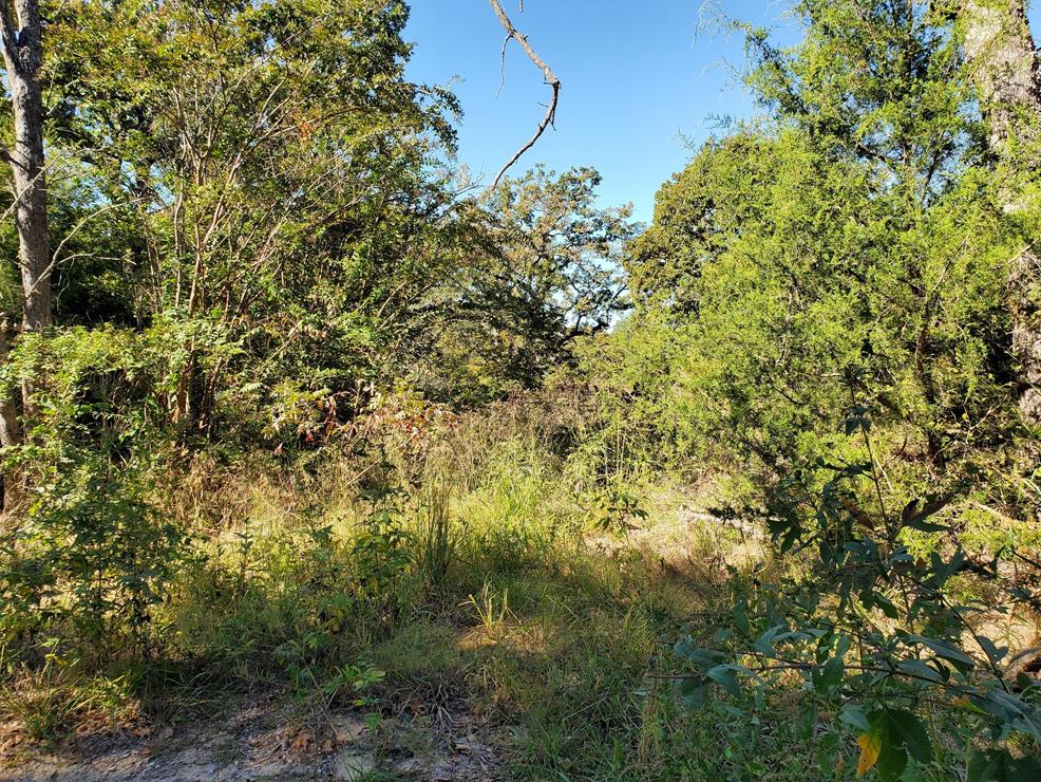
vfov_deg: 51.4
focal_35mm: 27
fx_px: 812
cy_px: 390
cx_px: 532
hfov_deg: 65.3
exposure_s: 1/547
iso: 50
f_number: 2.4
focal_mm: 4.3
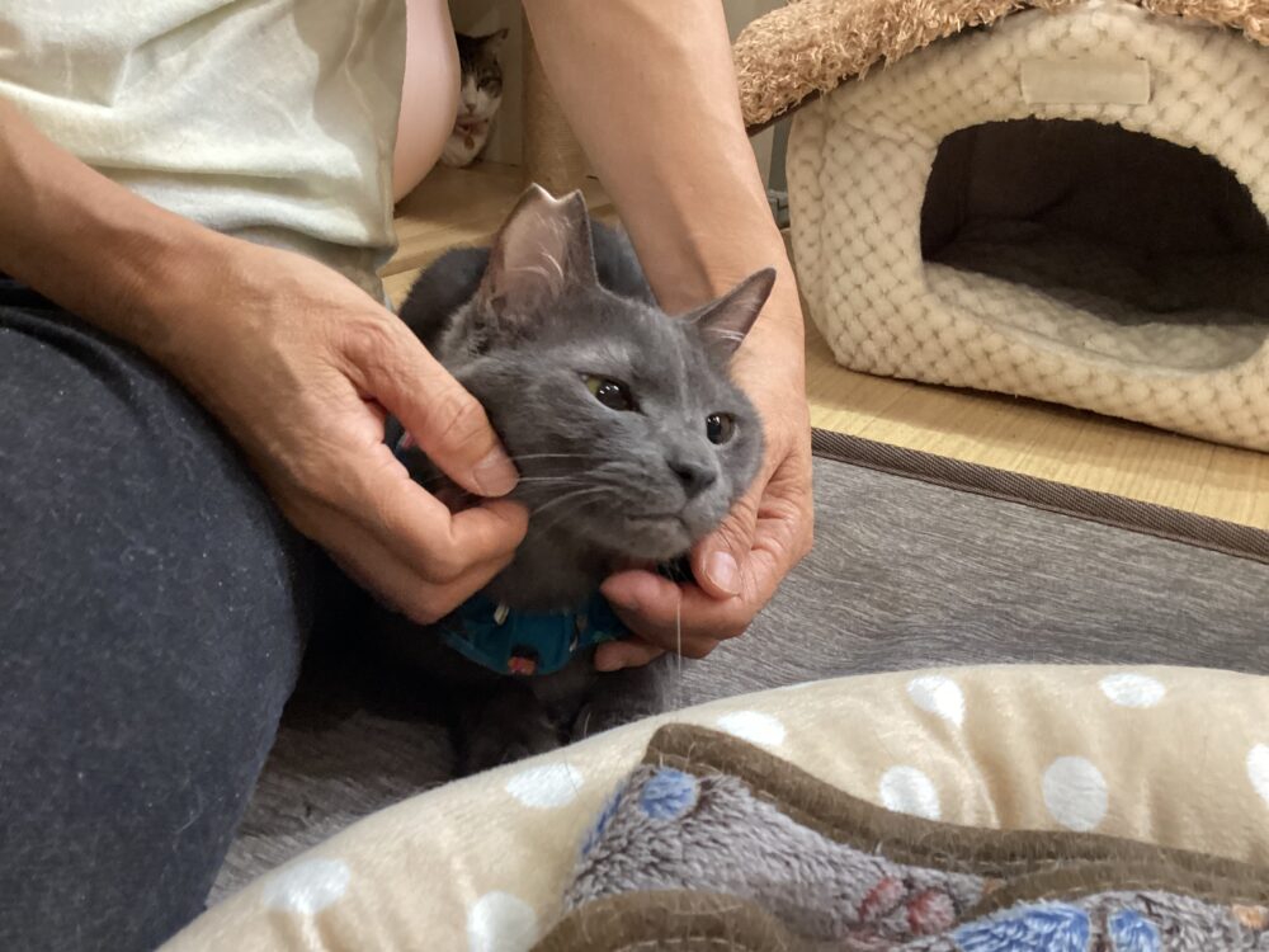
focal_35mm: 31
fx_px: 1136
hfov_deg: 58.4
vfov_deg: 45.4
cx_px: 634
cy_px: 476
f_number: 2.4
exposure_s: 1/60
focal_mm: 3.3
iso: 250
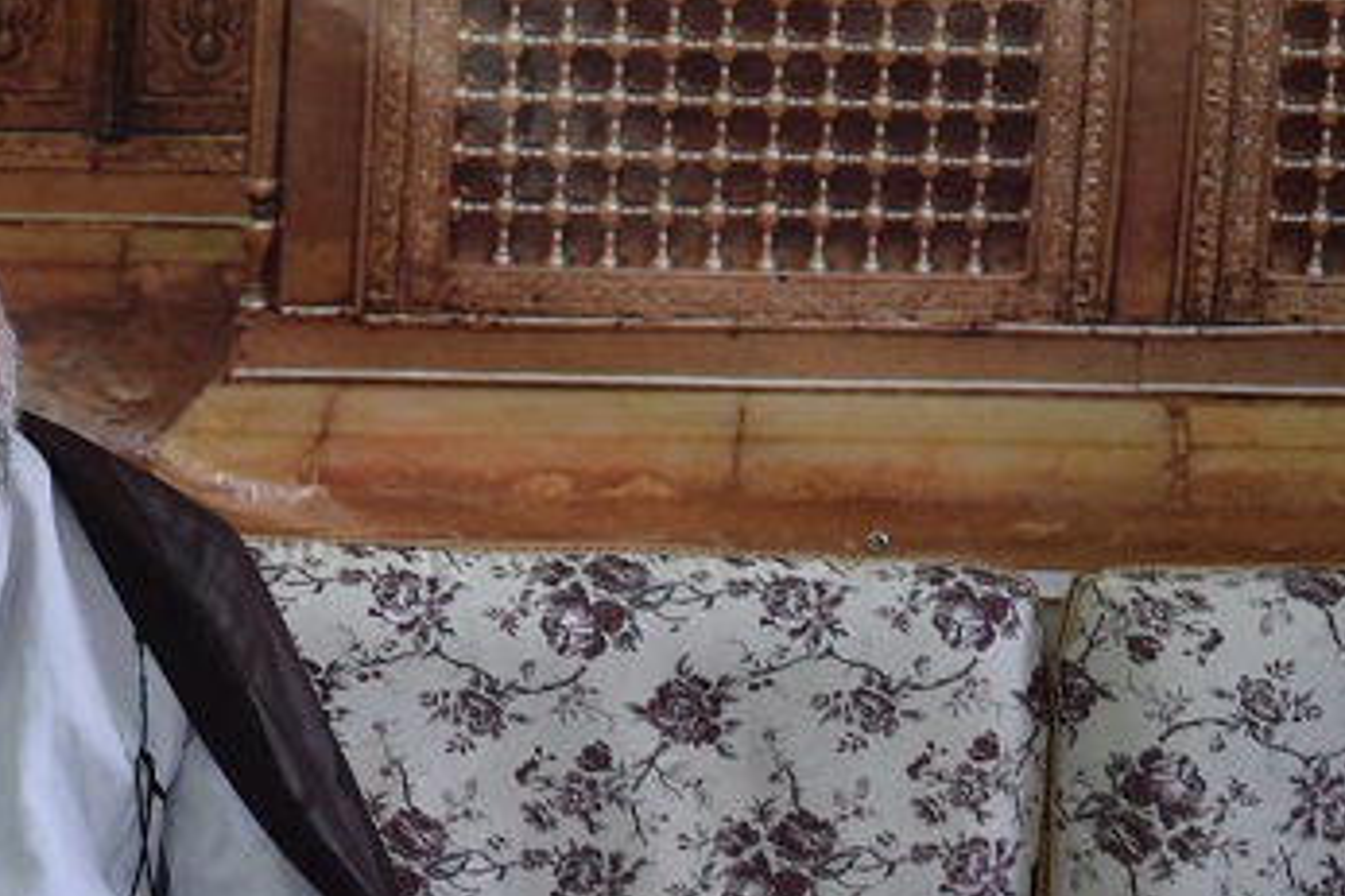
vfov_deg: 9.3
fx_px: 5455
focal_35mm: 146
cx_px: -43
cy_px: 958
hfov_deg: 13.8
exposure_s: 1/60
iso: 800
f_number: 5
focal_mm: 45
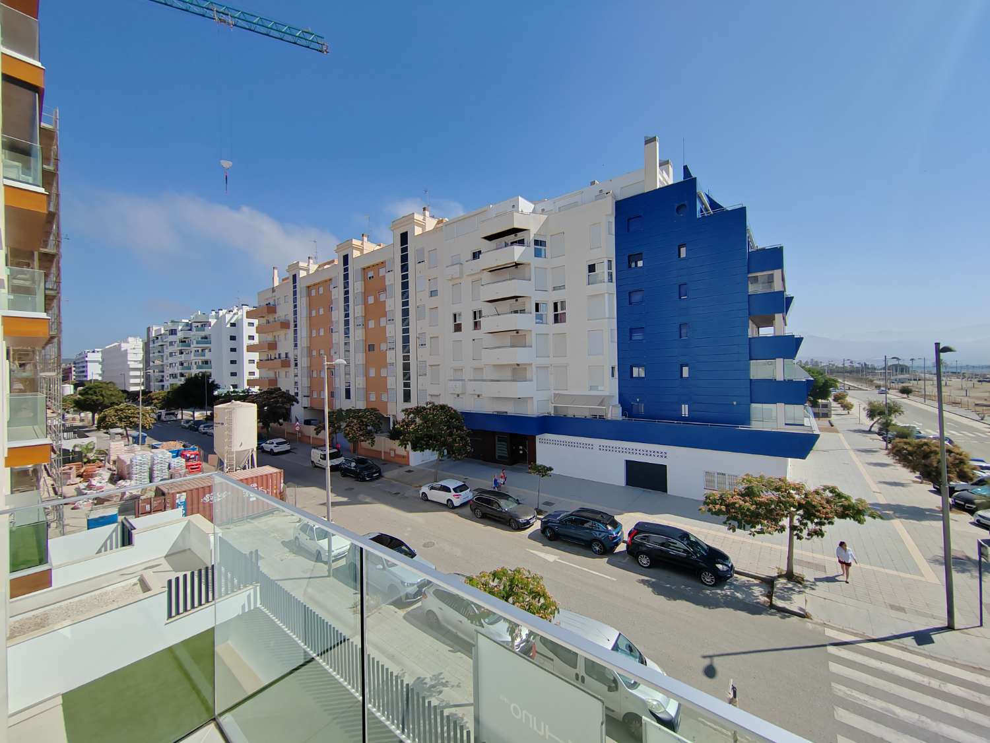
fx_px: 372
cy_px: 372
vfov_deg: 89.9
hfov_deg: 106.2
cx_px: 495
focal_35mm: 13
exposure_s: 1/2200
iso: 100
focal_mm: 2.16
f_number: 2.2
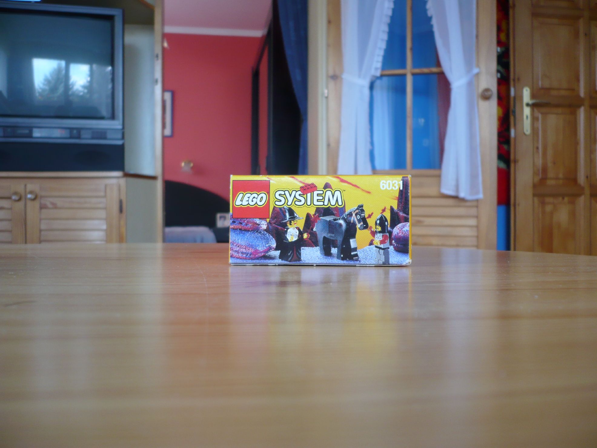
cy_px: 224
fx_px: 604
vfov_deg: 40.7
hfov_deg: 52.6
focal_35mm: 35
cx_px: 298
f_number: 2.8
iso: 100
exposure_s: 1/30
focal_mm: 5.8
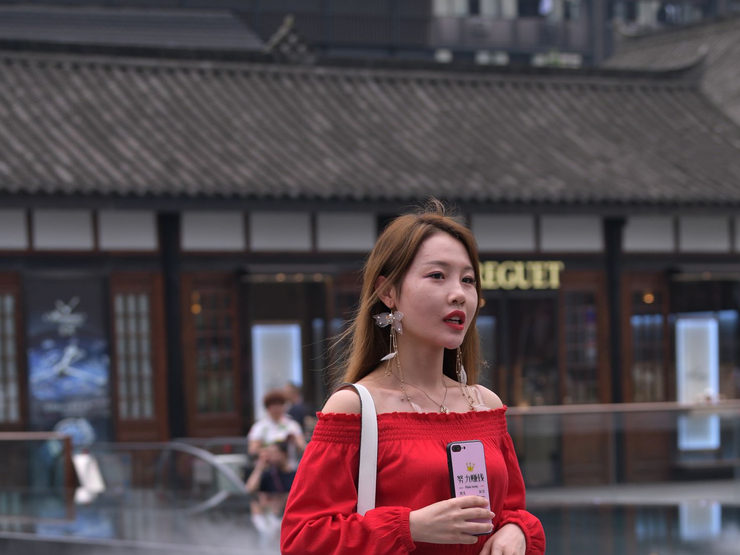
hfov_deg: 15.9
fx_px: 2651
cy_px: 639
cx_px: 447
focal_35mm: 124
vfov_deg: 11.7
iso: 320
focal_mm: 70
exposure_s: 1/400
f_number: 4
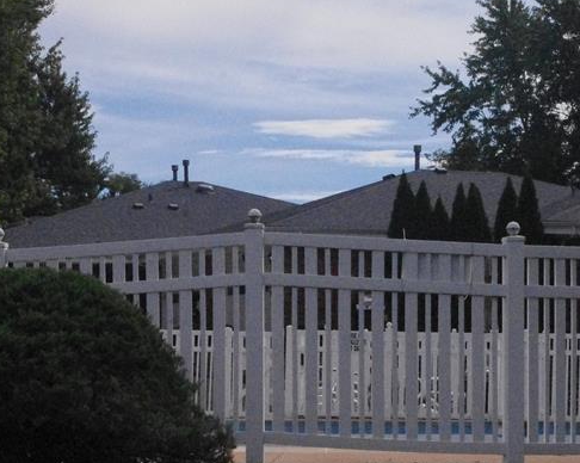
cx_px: 294
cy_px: 401
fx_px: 2161
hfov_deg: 15.3
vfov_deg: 12.2
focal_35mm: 126
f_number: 14
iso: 6400
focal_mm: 40
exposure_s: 1/6000
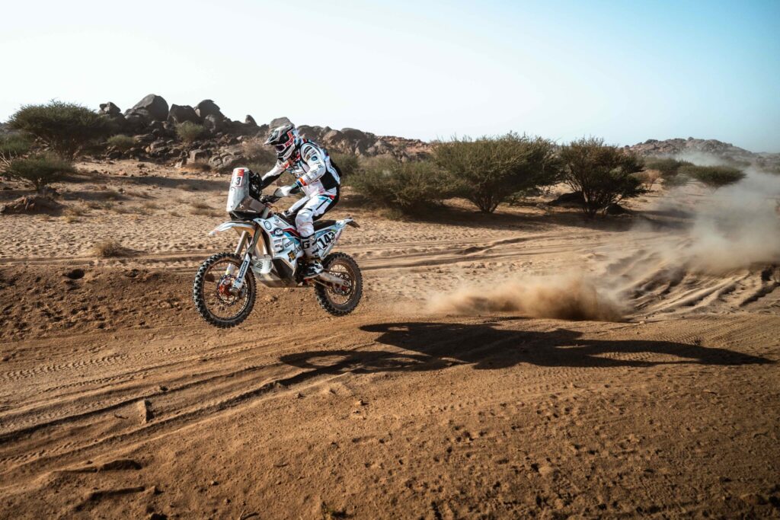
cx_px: 296
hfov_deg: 61.5
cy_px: 197
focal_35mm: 30
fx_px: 646
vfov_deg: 43.6
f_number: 2.8
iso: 125
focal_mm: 24
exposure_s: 1/4000
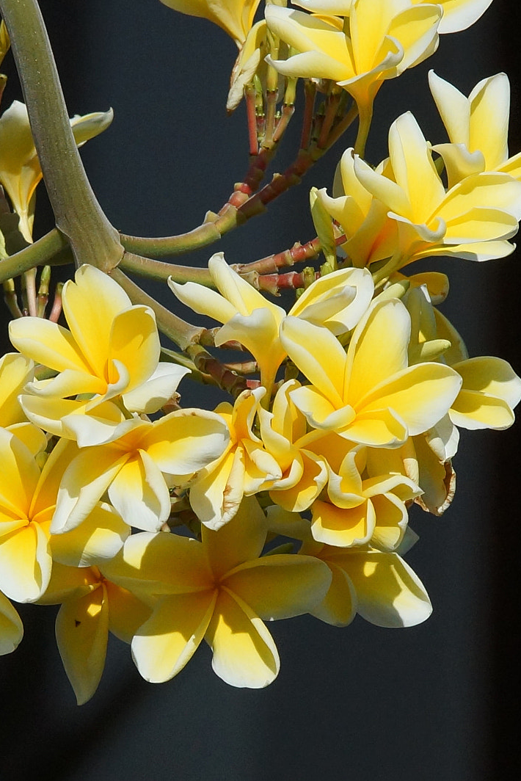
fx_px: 19567
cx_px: 84
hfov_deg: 1.5
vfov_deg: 2.3
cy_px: 390
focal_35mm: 902
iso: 400
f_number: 5.6
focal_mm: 200
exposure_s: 1/4000
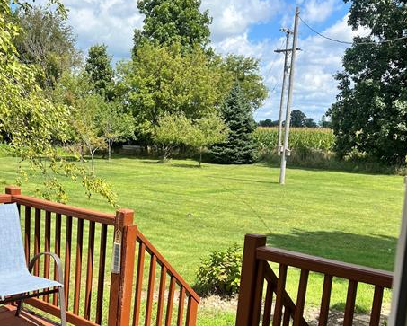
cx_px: 172
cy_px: 219
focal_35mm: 43
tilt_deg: -8.9
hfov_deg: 42.7
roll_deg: -3.0
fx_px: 518
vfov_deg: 34.6
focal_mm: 5.7
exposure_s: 1/2994
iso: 50
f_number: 1.5
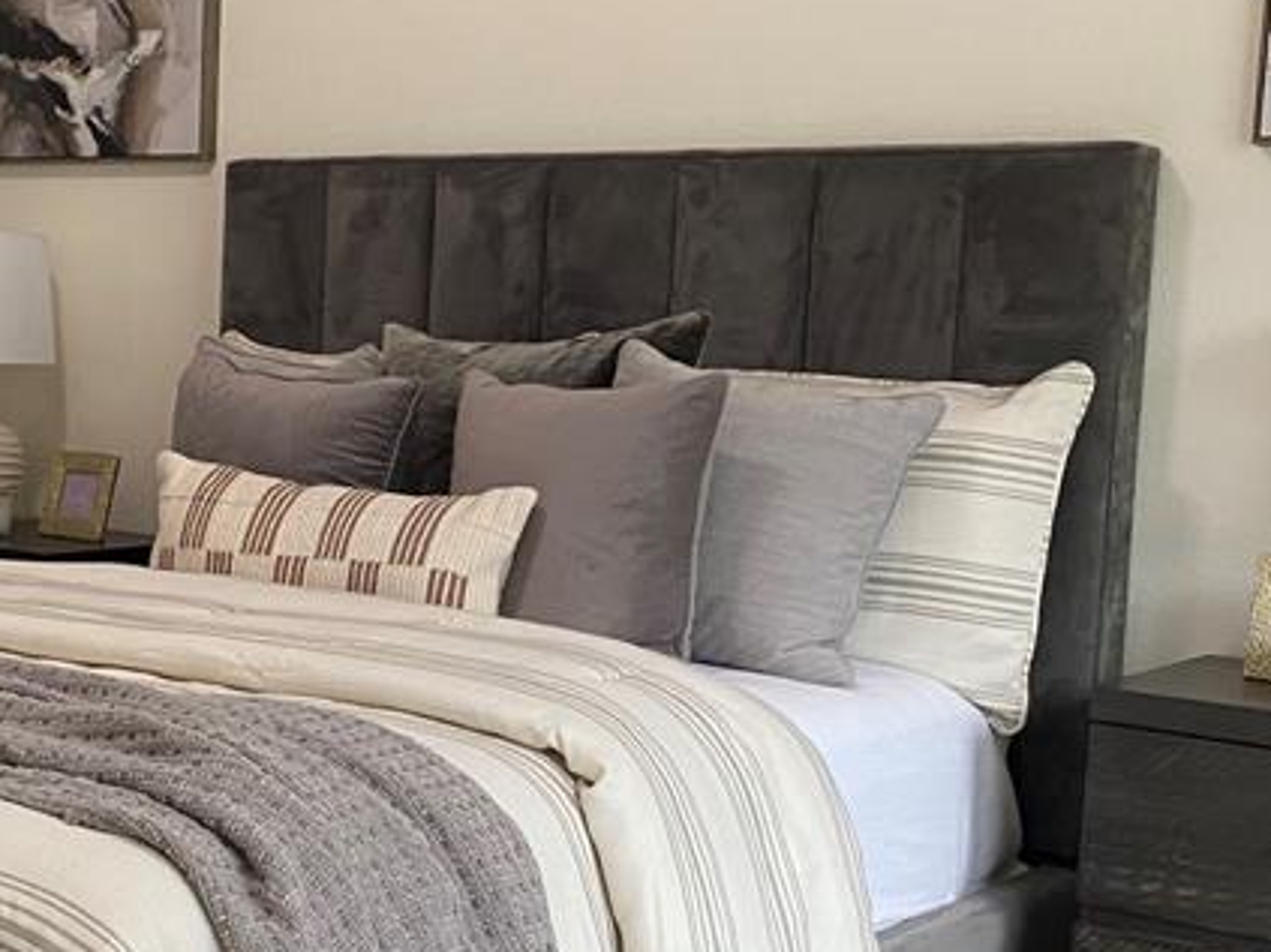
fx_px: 2313
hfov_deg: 30.1
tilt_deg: -5.6
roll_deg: -1.7
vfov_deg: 23.2
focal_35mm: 63
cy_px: 556
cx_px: 282
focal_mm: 4.25
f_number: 1.8
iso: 125
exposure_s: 1/60
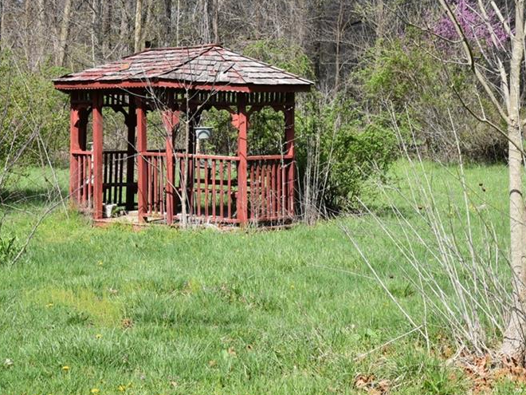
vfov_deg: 18.0
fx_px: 1246
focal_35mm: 82
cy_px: 153
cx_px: 243
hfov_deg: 23.8
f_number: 13
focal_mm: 55
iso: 1000
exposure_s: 1/640
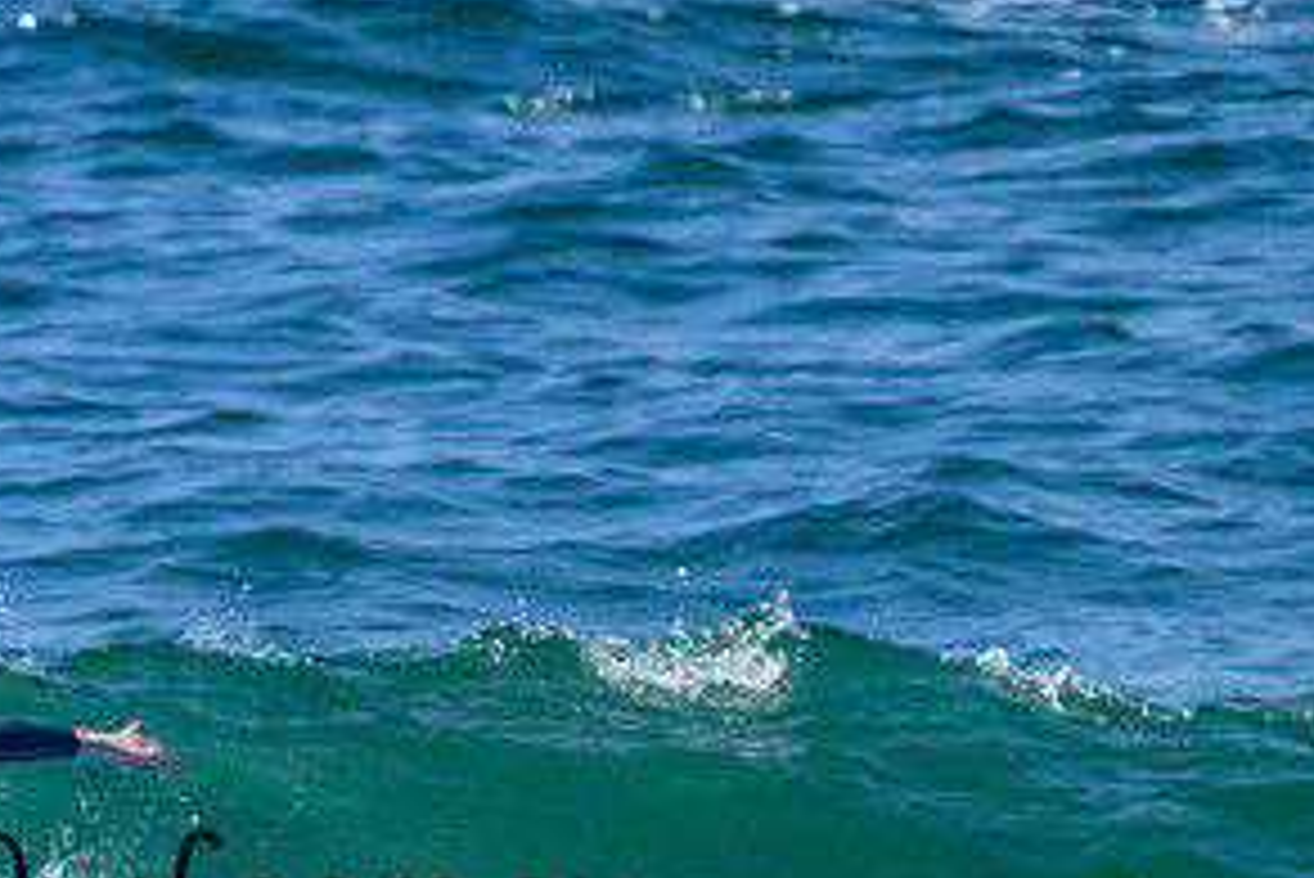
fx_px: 81139
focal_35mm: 2222
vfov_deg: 0.6
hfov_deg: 0.9
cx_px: 153
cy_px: 862
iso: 720
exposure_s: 1/2000
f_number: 9
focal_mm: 1120
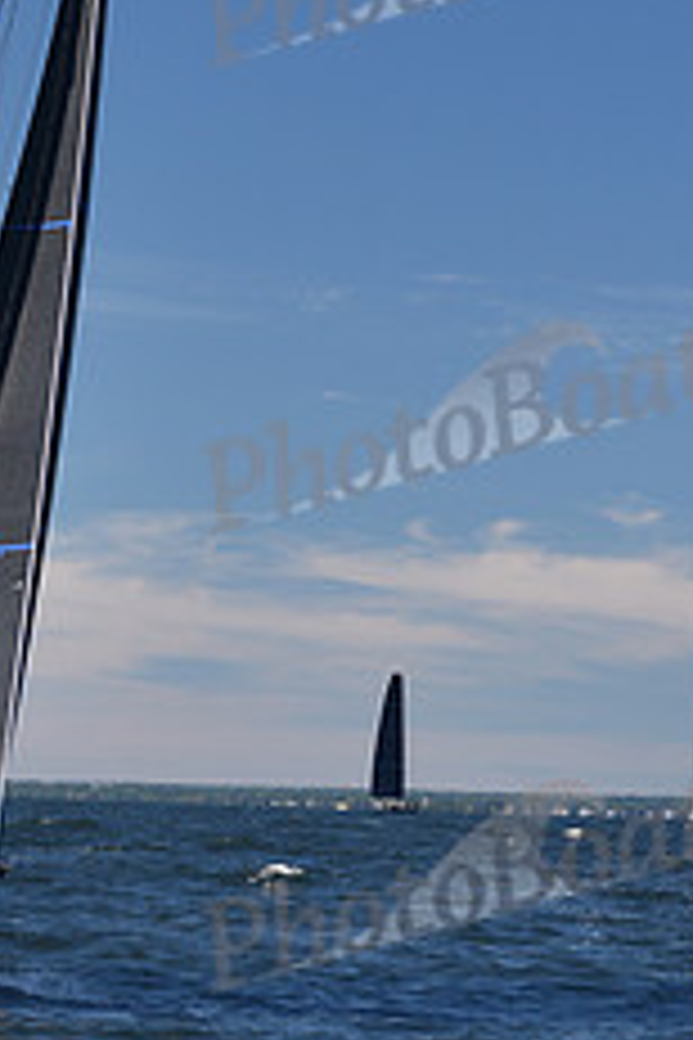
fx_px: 5082
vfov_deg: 11.6
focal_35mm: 176
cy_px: 248
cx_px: -29
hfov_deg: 7.8
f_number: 3.5
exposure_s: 1/1000
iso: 200
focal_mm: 70
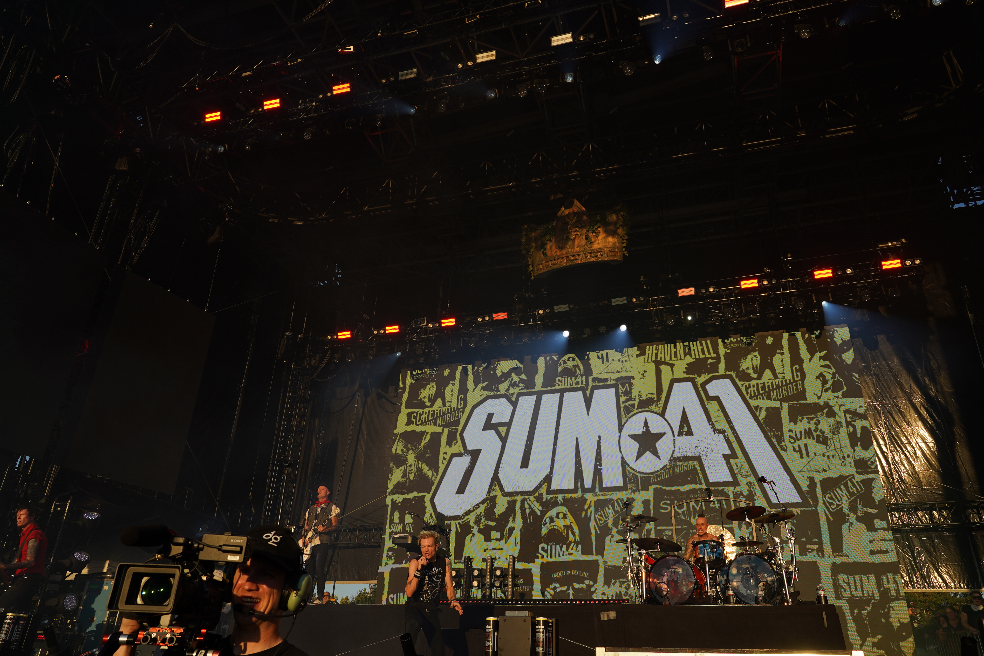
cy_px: 329
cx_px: 505
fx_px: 683
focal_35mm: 25
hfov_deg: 71.5
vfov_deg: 51.3
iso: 100
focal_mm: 24
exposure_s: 1/250
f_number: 8
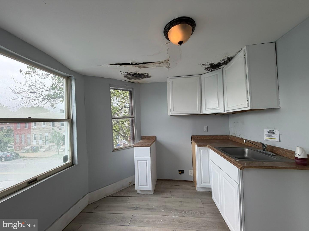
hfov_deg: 102.1
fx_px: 125
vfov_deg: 85.7
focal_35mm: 14
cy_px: 116
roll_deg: +3.4
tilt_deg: +3.0
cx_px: 154
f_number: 2.2
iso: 50
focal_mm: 2.22
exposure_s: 1/217
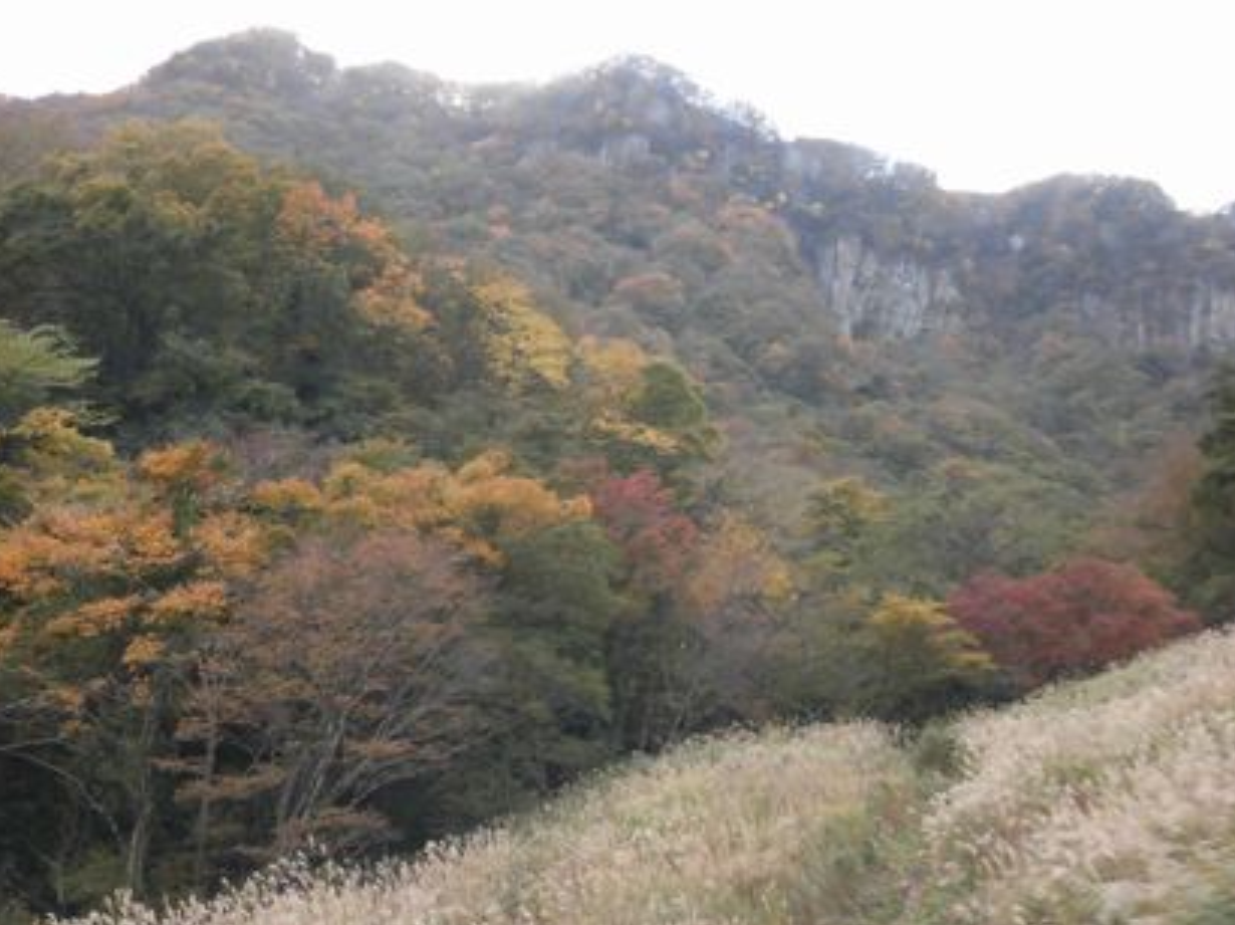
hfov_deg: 46.7
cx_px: 705
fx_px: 1426
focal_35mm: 40
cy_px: 383
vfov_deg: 35.8
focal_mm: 5.81
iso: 125
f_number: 3.5
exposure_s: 1/100
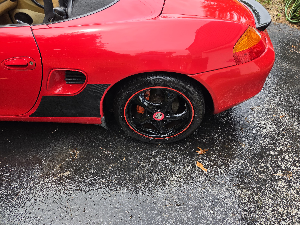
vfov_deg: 58.9
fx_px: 199
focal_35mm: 23
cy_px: 112
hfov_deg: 73.9
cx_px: 150
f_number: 1.8
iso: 80
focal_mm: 5.4
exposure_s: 1/1472
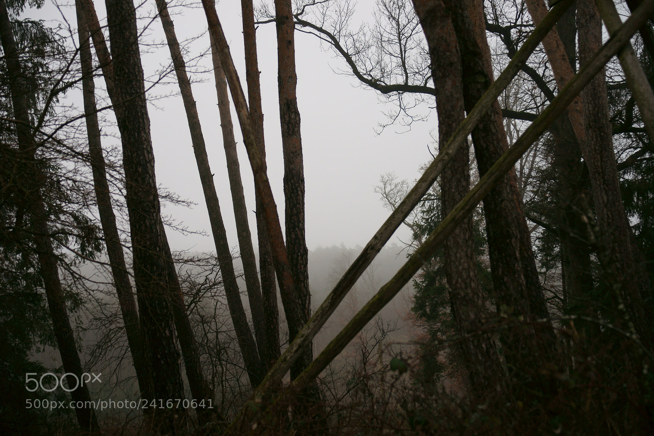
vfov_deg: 27.0
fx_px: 908
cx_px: 327
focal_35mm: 50
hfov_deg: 39.6
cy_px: 218
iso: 200
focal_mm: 50
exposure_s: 1/200
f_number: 4
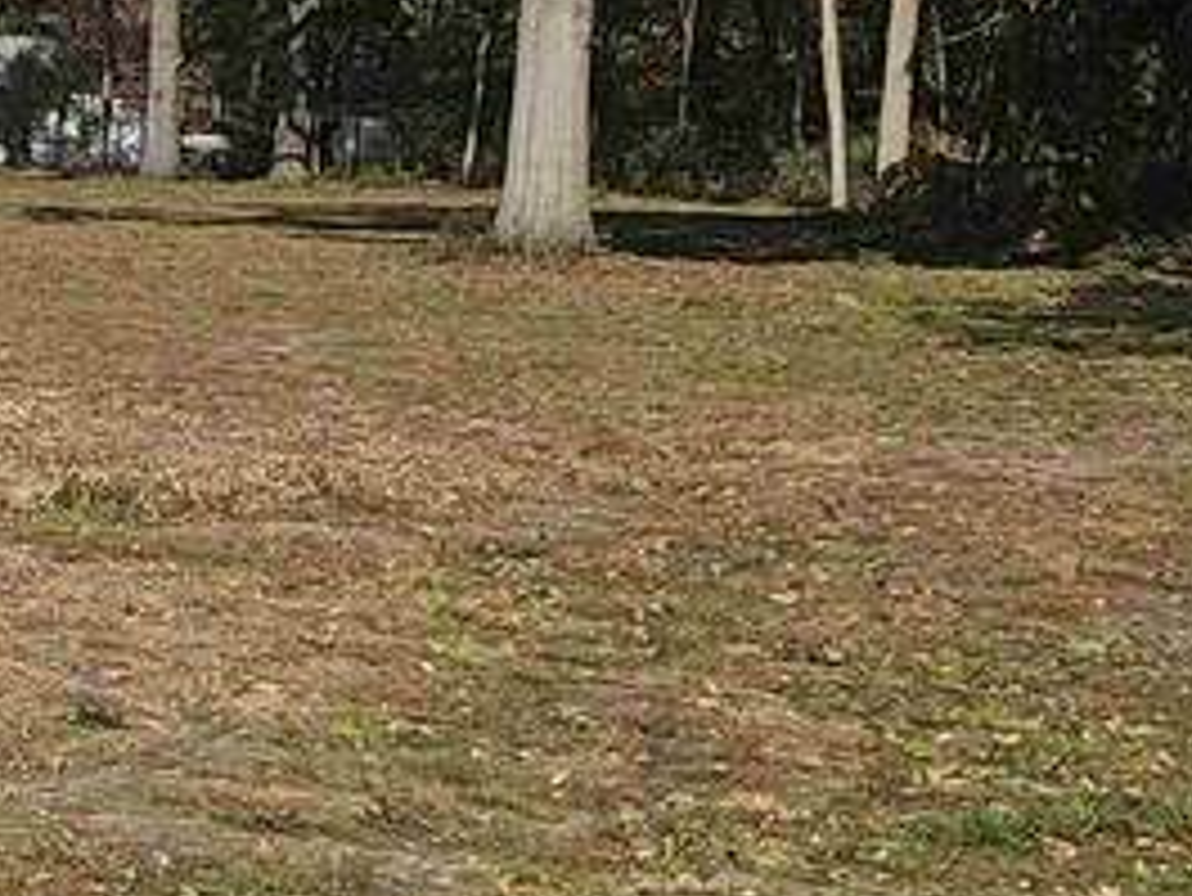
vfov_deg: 13.2
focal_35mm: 111
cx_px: -1372
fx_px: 3824
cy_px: 90
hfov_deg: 14.1
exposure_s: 1/1163
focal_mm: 6.3
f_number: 1.7
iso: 10
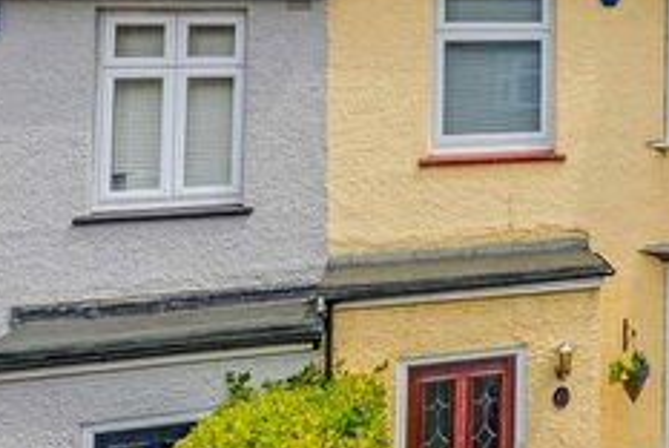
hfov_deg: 40.7
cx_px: 663
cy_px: 277
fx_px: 781
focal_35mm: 42
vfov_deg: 31.9
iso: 100
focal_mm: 14
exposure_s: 1/250
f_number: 8
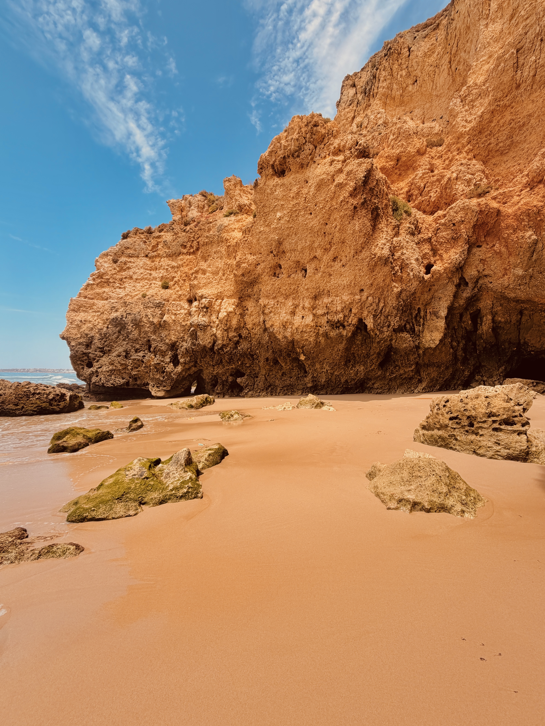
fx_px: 315
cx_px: 282
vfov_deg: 98.2
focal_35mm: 15
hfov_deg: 81.7
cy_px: 357
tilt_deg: +4.3
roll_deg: -1.3
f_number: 2.2
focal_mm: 2.22
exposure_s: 1/770
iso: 32
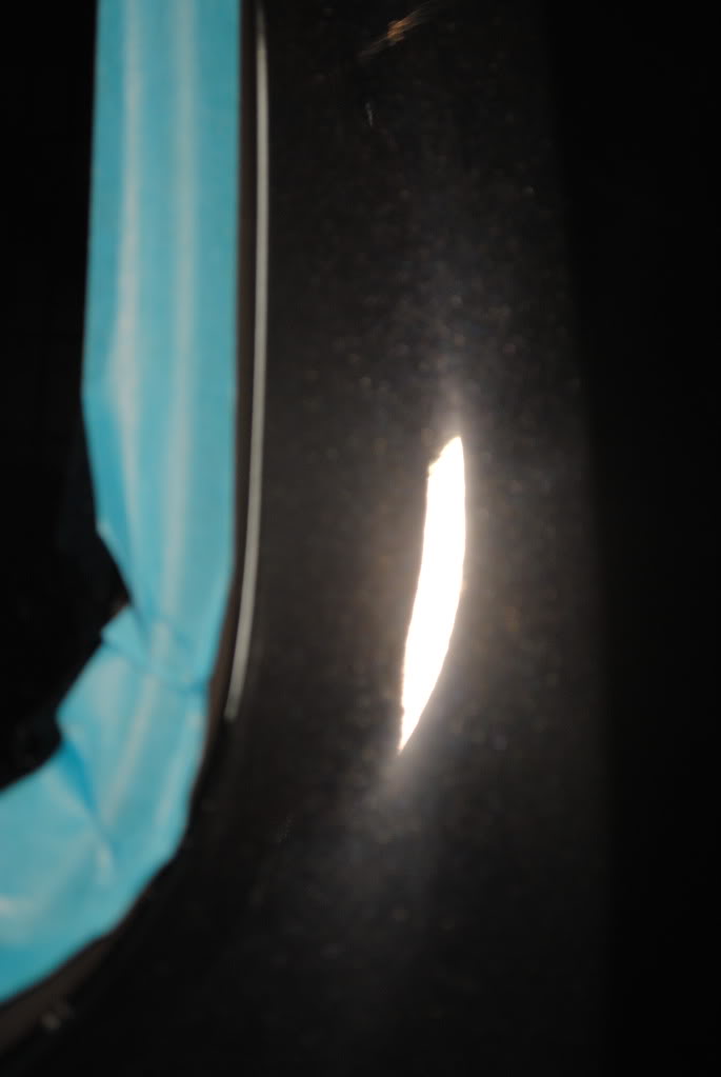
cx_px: 360
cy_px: 538
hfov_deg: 20.2
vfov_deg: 29.8
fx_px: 2022
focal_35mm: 68
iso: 360
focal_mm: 45
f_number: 5.3
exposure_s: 1/30
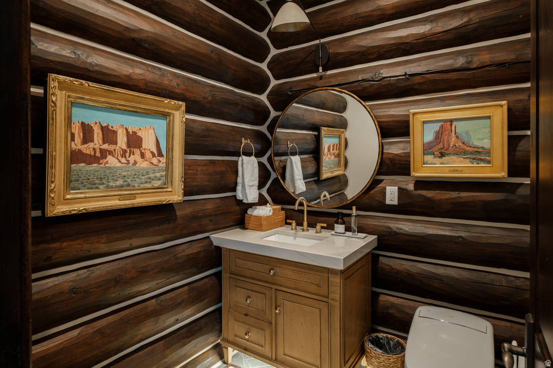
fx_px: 292
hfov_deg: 86.9
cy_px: 184
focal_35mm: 19
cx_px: 276
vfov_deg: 64.5
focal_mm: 12.6
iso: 400
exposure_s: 1/8
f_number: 5.6
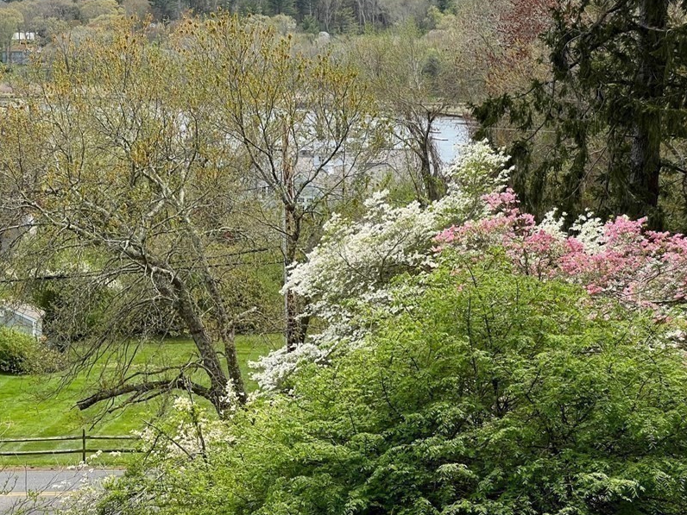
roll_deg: -0.1
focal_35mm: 99
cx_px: 289
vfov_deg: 14.9
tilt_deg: -5.5
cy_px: 213
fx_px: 1965
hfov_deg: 19.8
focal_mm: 9
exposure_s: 1/797
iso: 32
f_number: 2.8
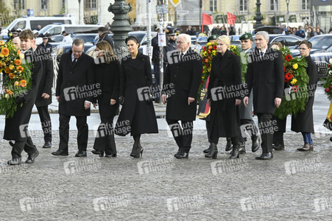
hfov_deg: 7.4
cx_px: 166
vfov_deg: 4.9
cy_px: 110
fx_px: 2580
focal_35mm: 280
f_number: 13
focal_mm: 280
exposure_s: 1/640
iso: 2500
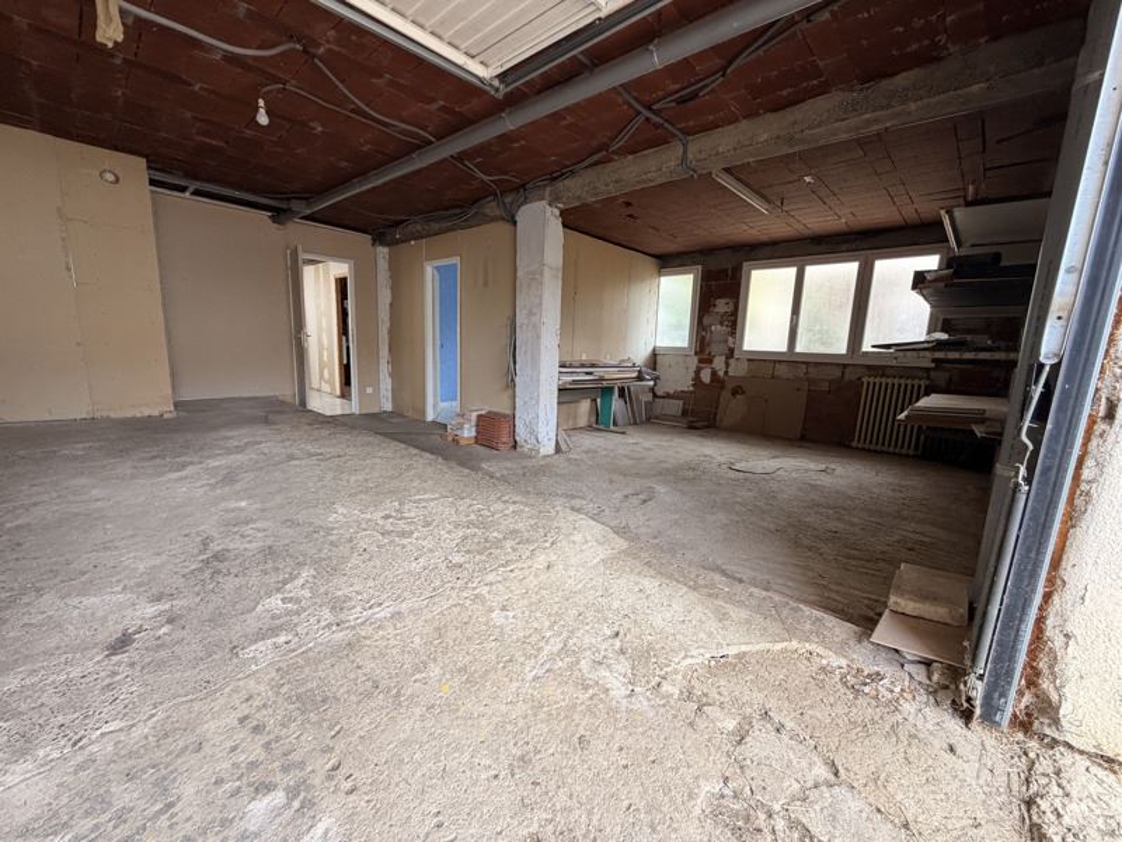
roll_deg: -2.3
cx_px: 561
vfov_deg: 85.7
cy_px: 421
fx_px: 454
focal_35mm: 14
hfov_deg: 102.1
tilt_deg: -9.0
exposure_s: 1/121
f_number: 2.2
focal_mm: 2.22
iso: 200
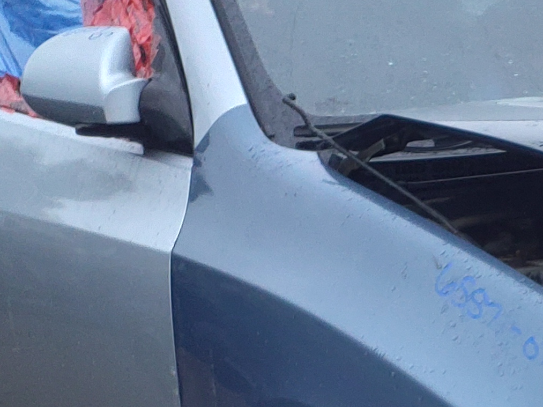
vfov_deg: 13.7
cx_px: 618
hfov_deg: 17.8
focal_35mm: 106
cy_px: 432
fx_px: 1662
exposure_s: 1/60
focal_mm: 3.58
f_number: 1.9
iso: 80
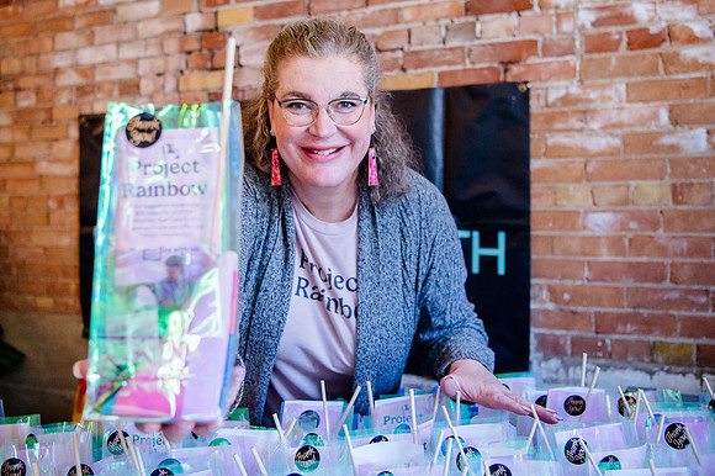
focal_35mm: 41
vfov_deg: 32.4
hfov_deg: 47.2
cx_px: 329
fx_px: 817
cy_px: 196
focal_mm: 34
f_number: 2.8
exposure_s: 1/320
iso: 4000
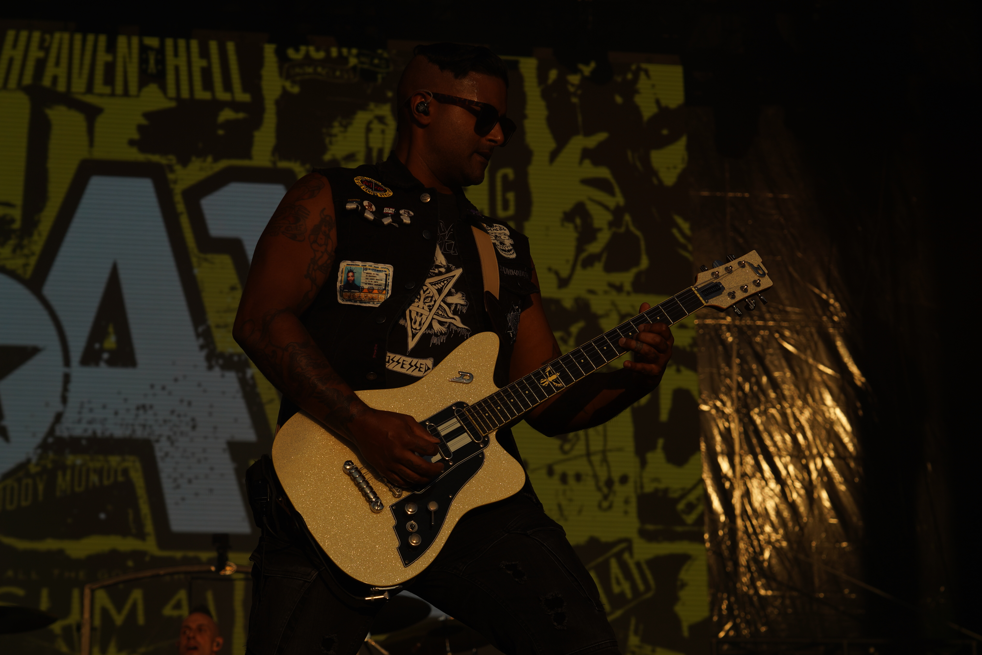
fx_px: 2428
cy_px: 328
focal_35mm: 89
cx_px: 491
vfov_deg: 15.4
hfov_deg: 22.9
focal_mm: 89
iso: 100
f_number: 8
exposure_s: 1/800
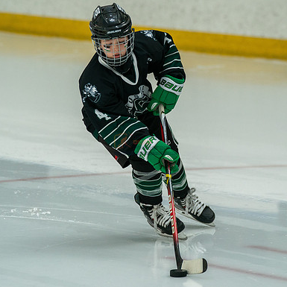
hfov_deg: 5.0
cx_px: 147
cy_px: 122
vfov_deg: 5.0
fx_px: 3283
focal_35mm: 350
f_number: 3.5
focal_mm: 221
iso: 1600
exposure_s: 1/4000
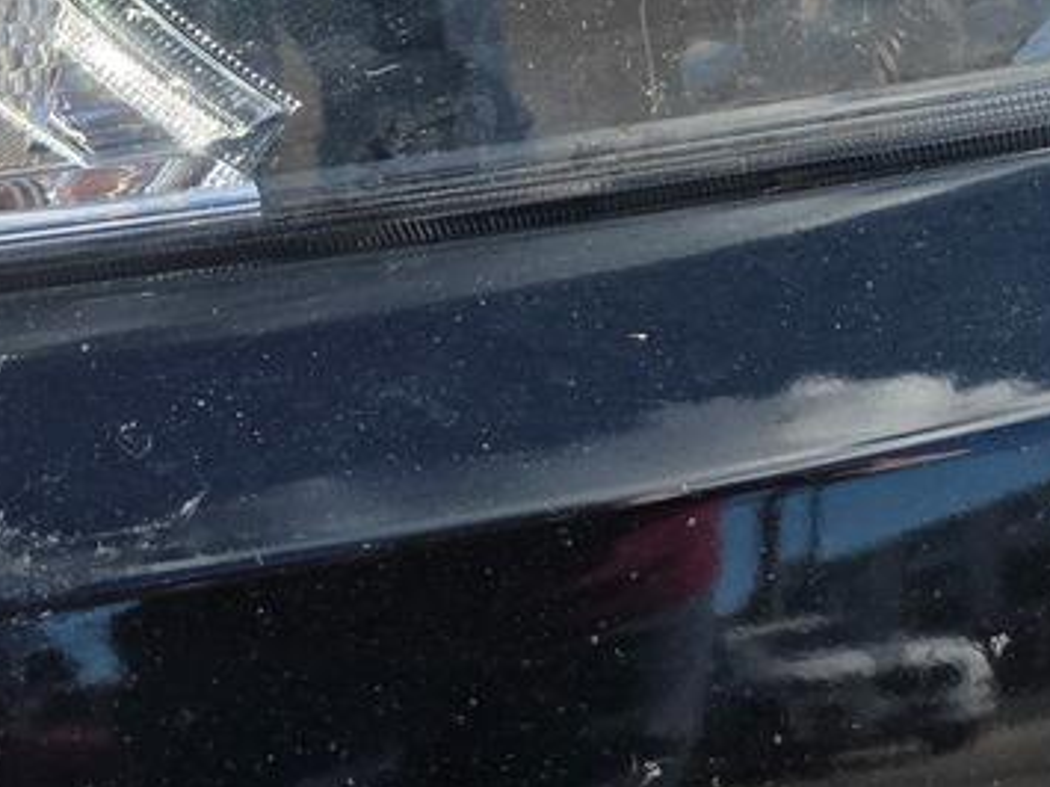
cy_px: -429
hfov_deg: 23.6
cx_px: 568
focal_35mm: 83
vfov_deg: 16.1
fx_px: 2517
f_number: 1.7
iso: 80
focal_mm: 6.3
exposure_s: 1/3598
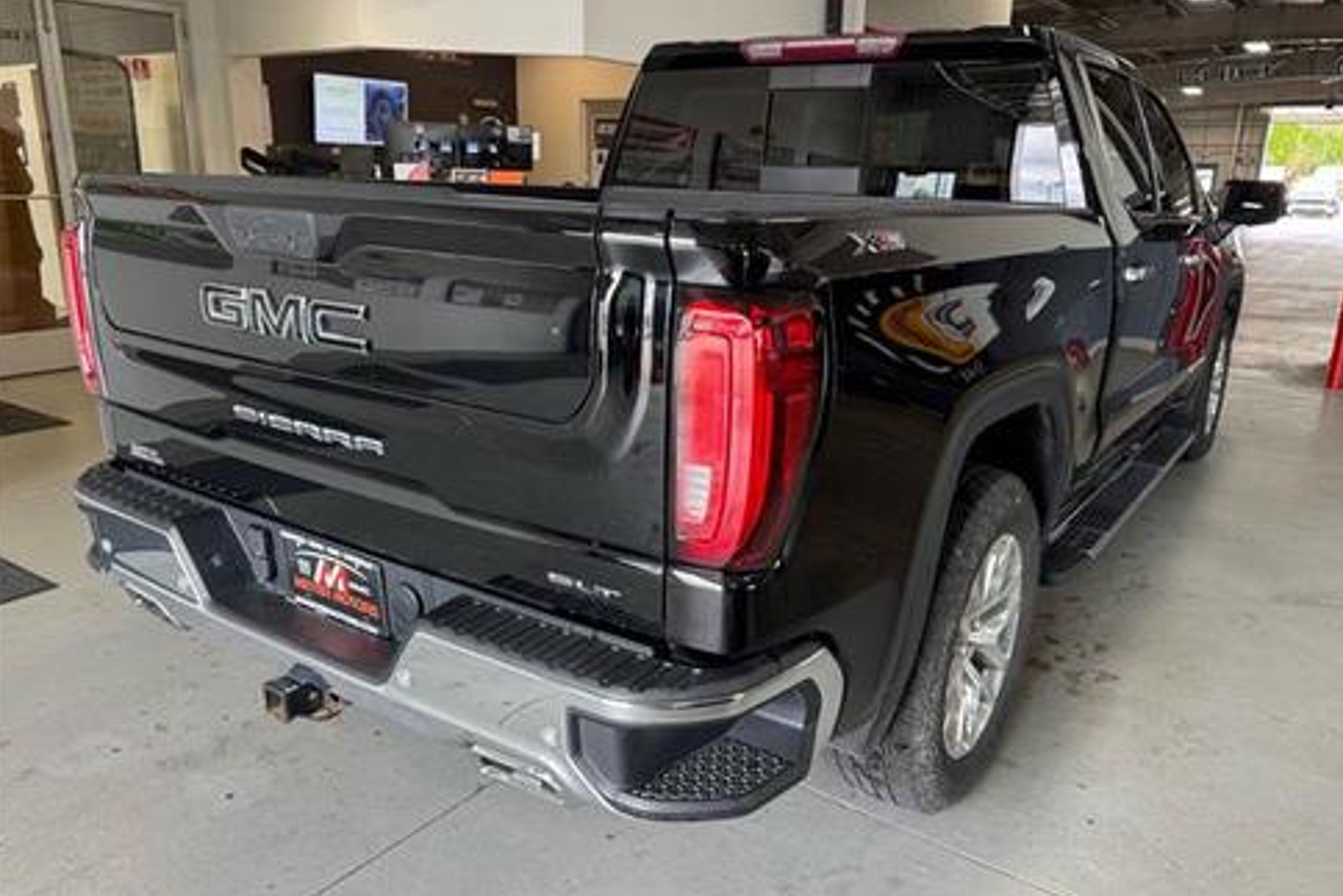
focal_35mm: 26
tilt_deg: -15.2
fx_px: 970
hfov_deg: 69.4
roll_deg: +0.7
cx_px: 688
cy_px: 472
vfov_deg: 49.6
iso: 160
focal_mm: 6.76
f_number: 1.78
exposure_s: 1/121
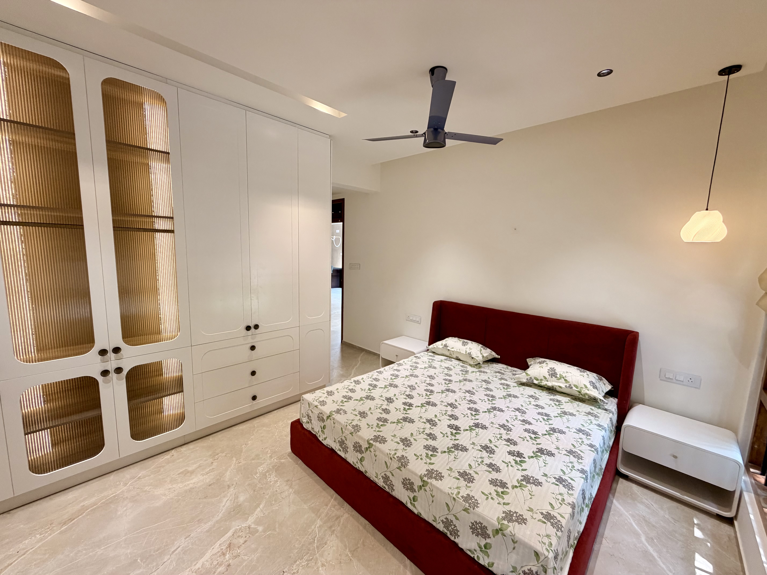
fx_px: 310
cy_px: 288
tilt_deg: -8.3
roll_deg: -1.5
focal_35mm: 14
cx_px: 384
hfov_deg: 102.1
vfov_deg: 85.7
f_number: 2.2
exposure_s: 1/100
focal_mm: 2.22
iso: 160
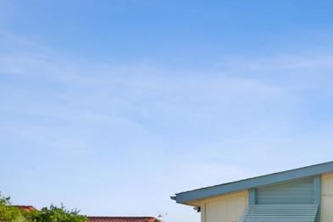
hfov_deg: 36.2
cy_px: 244
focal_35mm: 37
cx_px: 424
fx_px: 342
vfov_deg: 31.8
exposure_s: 1/250
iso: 100
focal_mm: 14
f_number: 8
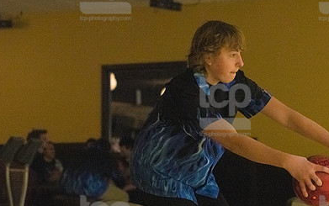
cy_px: 107
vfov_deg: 9.7
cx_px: 226
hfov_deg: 15.3
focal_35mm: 136
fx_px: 1220
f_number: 4.5
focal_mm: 90
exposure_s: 1/1000
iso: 10000
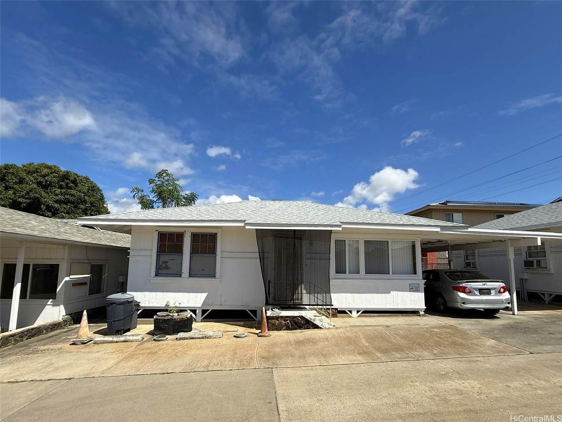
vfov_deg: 85.7
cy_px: 211
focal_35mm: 14
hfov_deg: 102.1
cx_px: 281
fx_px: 227
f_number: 2.2
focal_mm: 2.22
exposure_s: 1/3891
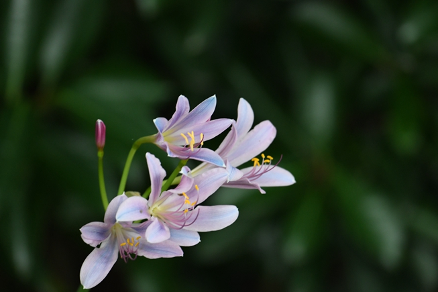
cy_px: 139
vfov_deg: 2.8
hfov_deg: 4.2
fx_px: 5960
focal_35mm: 490
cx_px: 241
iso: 2000
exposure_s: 1/160
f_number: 5.6
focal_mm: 400
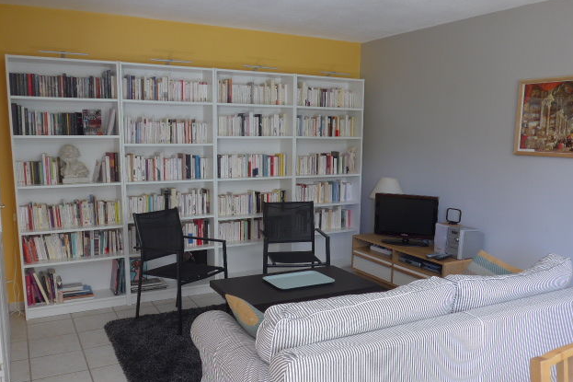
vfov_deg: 42.2
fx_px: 493
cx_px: 292
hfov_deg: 60.3
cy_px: 217
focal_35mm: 31
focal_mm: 6
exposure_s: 1/60
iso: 125
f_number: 2
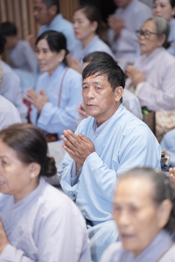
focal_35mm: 132
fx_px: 962
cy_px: 131
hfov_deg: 10.4
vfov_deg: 15.5
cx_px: 88
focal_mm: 132
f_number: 2.8
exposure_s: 1/200
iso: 2000
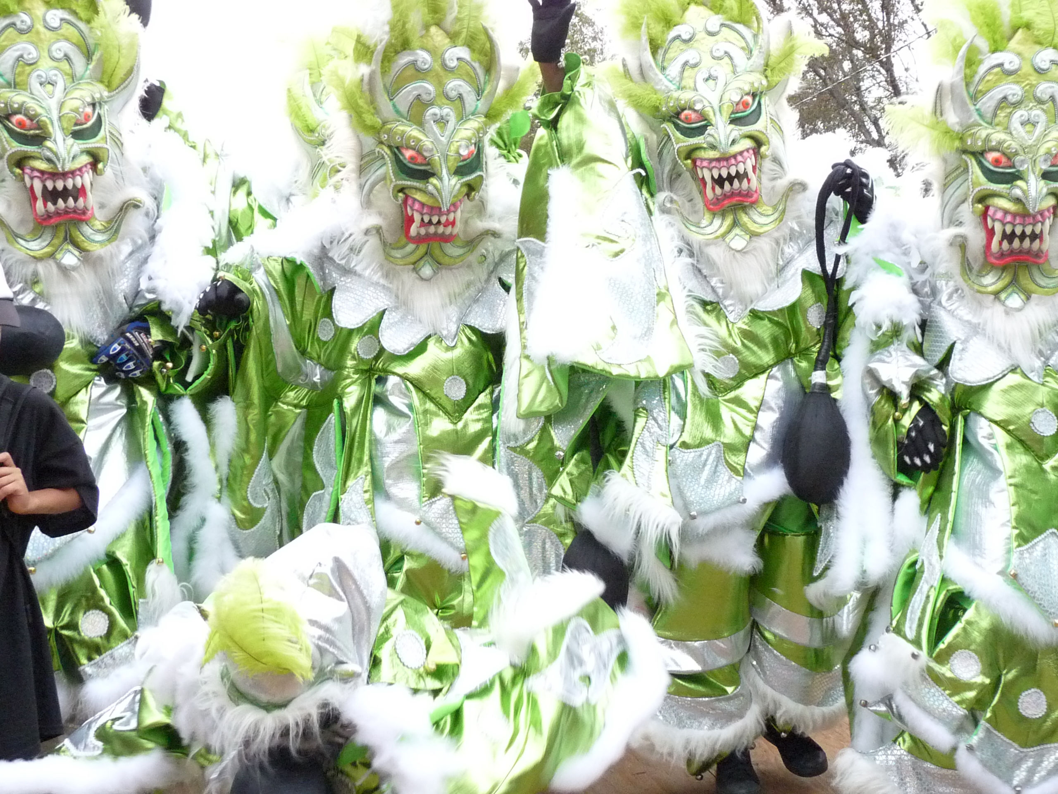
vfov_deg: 34.3
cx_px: 529
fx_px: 1284
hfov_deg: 44.8
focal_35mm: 42
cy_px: 397
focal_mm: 5.3
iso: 400
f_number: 3
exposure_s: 1/200
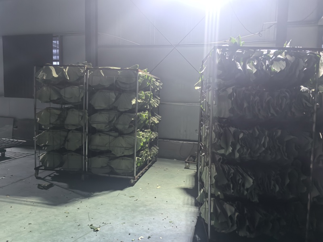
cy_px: 121
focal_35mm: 27
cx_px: 162
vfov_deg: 51.4
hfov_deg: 65.3
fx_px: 252
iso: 250
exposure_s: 1/100
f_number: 2
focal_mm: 5.75
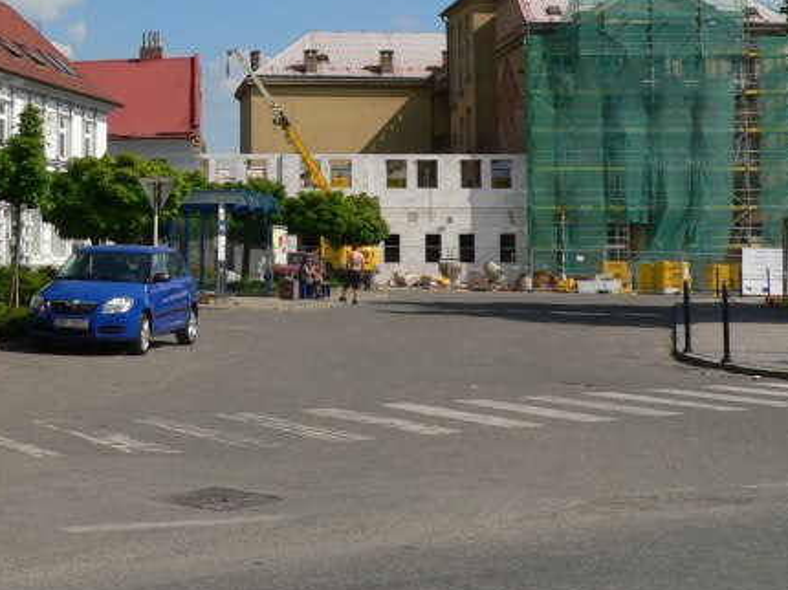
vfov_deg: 21.4
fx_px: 1524
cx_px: 126
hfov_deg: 28.2
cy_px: 51
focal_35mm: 67
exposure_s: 1/500
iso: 80
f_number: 5.6
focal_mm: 6
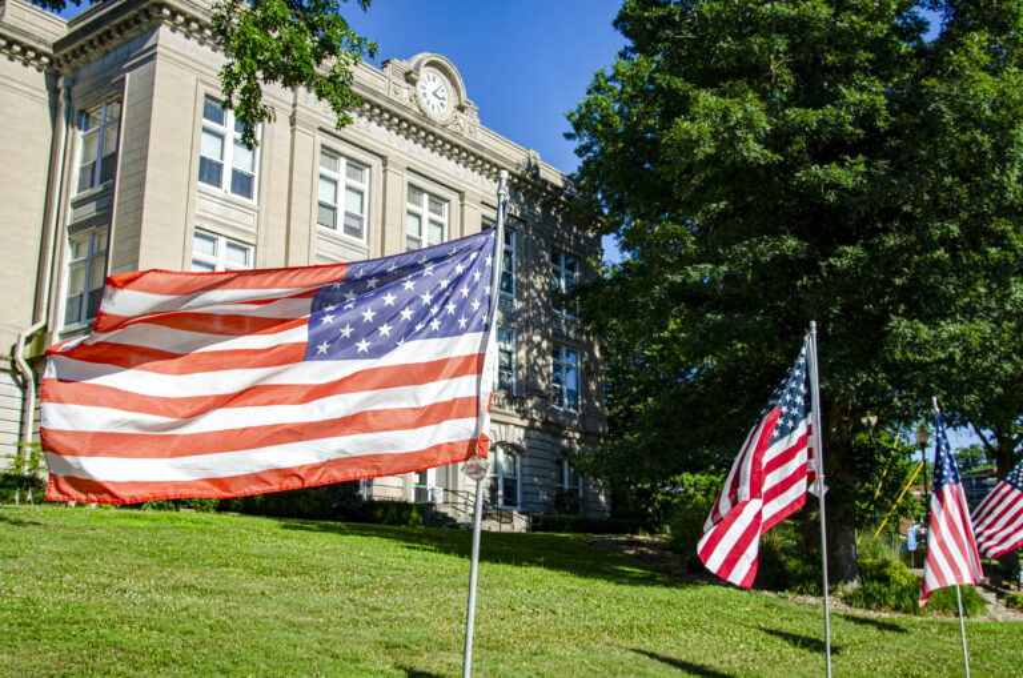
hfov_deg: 53.2
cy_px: 339
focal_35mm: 36
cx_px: 512
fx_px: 1021
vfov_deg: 36.7
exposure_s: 1/250
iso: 110
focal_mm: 24
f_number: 8
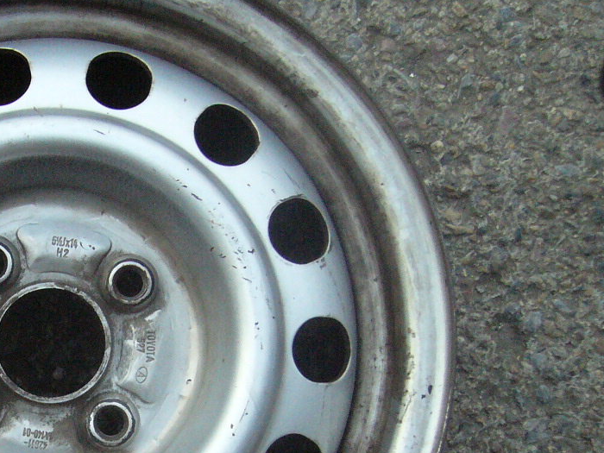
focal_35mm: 64
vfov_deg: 22.7
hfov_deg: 29.0
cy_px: 354
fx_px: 1117
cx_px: 59
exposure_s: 1/250
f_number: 5.6
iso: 400
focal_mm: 5.8
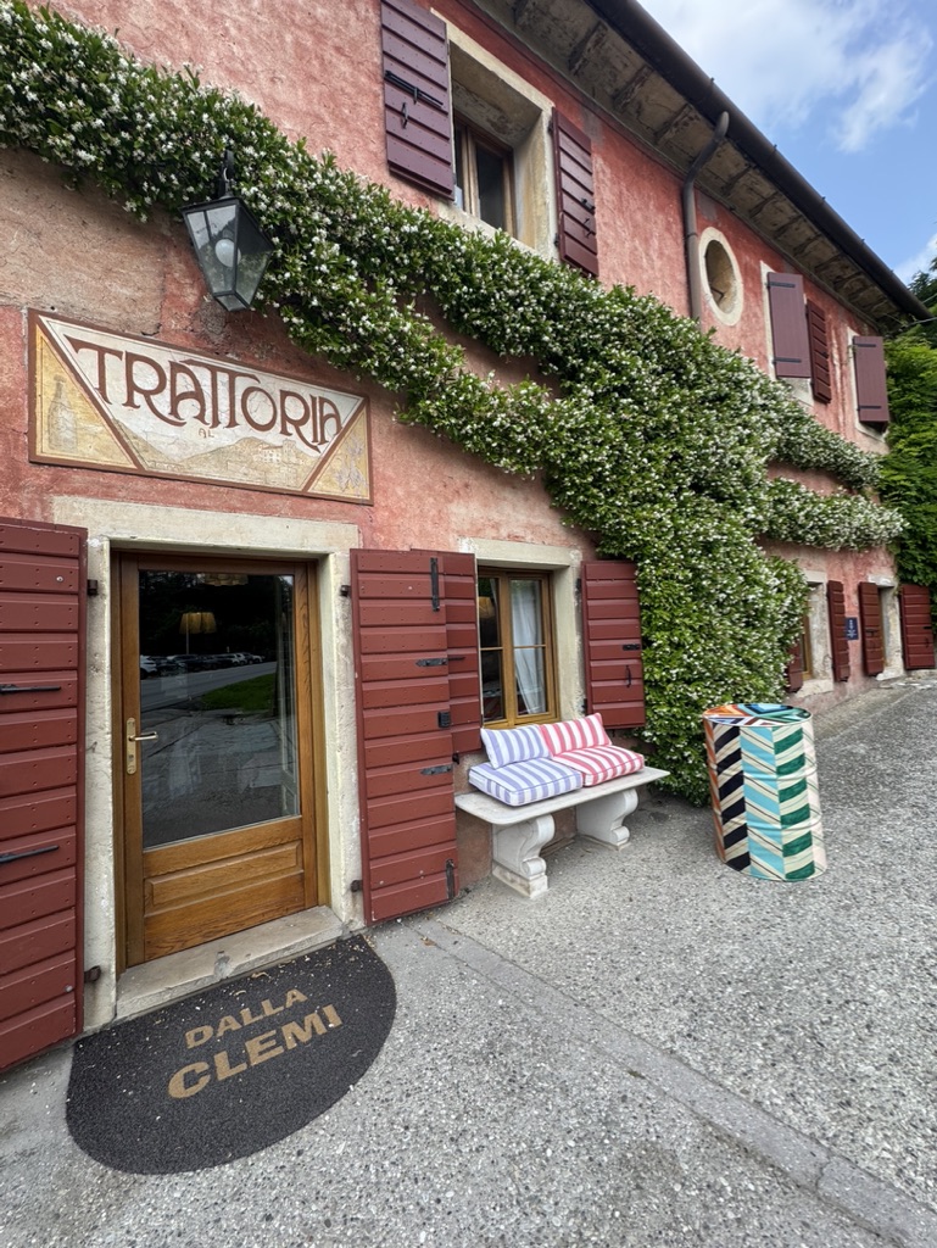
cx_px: 468
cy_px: 624
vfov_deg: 102.0
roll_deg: +2.7
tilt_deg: +2.9
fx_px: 505
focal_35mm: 14
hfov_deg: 85.7
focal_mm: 2.22
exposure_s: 1/664
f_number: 2.2
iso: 50
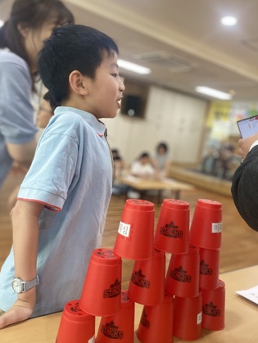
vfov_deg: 58.3
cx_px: 133
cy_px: 160
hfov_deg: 45.5
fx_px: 308
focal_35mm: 31
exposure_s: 1/60
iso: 125
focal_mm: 4.25
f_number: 1.8
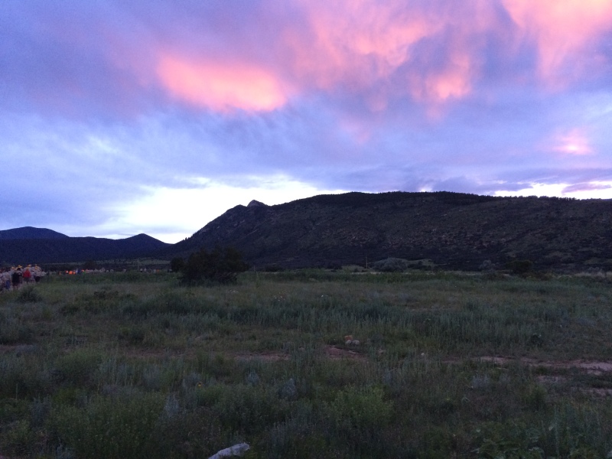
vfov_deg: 48.2
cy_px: 230
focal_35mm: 29
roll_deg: +1.1
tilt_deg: +3.8
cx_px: 306
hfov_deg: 61.7
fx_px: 513
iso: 160
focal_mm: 4.15
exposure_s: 1/30
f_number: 2.2
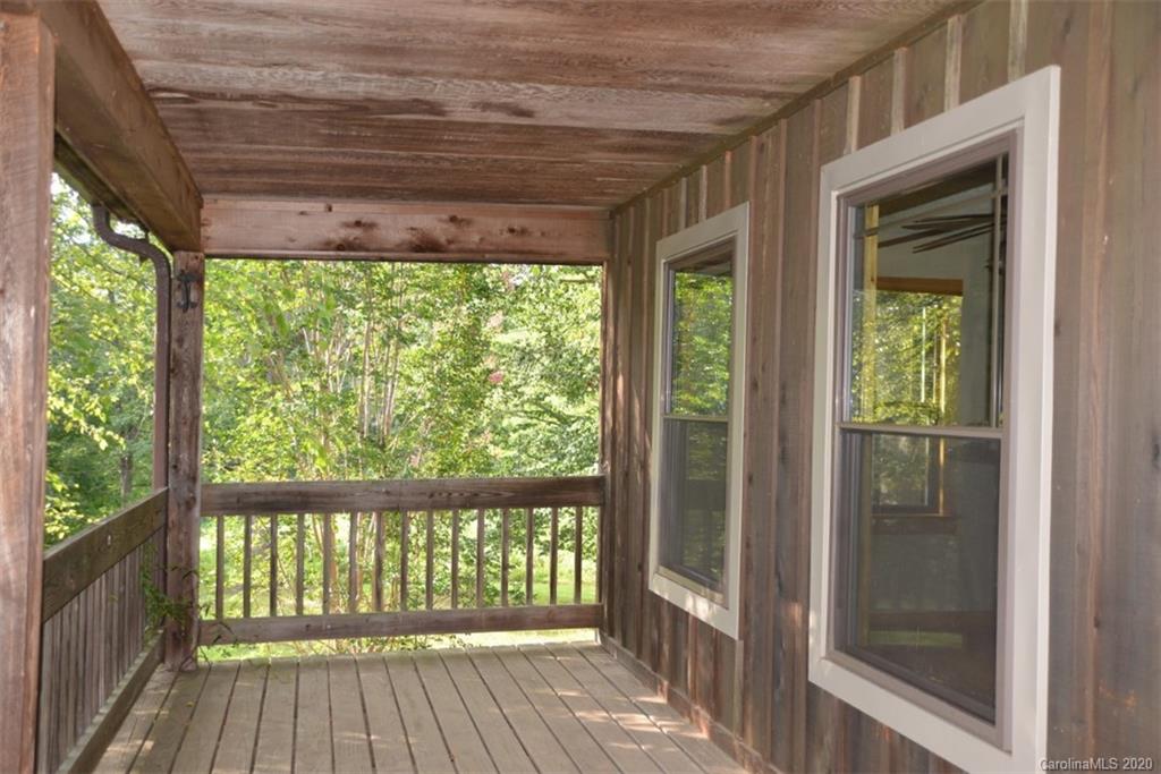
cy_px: 387
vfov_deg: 35.1
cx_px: 580
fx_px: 1226
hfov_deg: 50.7
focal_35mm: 38
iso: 360
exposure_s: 1/125
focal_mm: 38
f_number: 4
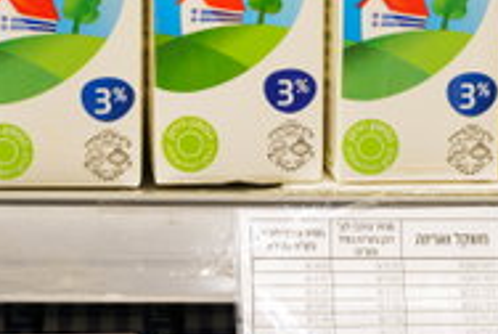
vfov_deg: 10.3
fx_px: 1857
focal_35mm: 134
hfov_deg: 15.3
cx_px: 238
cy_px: 216
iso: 1600
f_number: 9
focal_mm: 28
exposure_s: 1/125
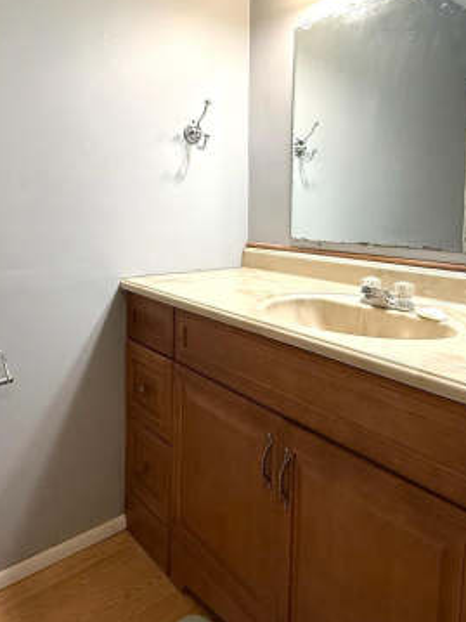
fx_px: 467
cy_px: 243
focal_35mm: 26
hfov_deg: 52.9
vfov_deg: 66.5
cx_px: 266
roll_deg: -0.7
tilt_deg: -5.1
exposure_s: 1/120
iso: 200
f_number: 2.2
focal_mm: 2.22
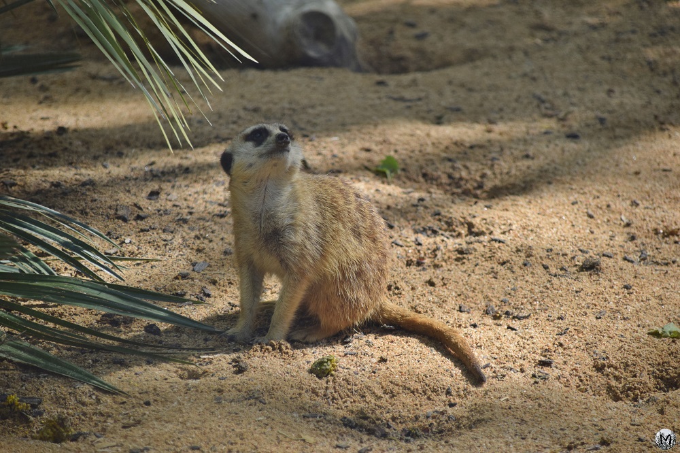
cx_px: 340
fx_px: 5664
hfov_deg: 6.9
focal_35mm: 300
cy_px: 226
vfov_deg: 4.6
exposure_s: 1/500
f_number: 6.3
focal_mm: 200
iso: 400
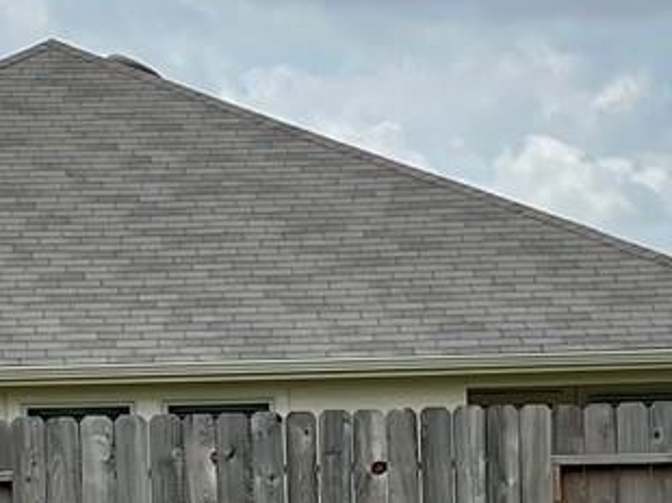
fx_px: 3336
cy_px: 739
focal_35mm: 172
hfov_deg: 11.5
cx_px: 429
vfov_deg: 8.4
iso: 50
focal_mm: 5.7
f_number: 1.5
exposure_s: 1/6579
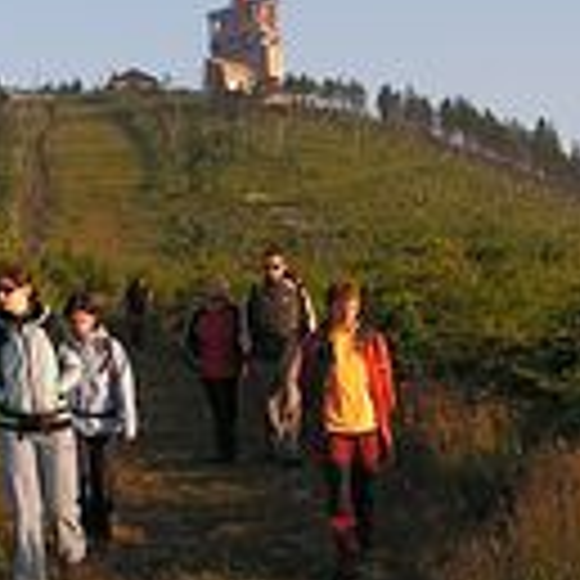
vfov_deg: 15.7
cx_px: 234
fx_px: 2104
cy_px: 277
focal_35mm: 111
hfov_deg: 15.7
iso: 50
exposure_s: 1/320
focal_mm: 6
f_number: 3.2
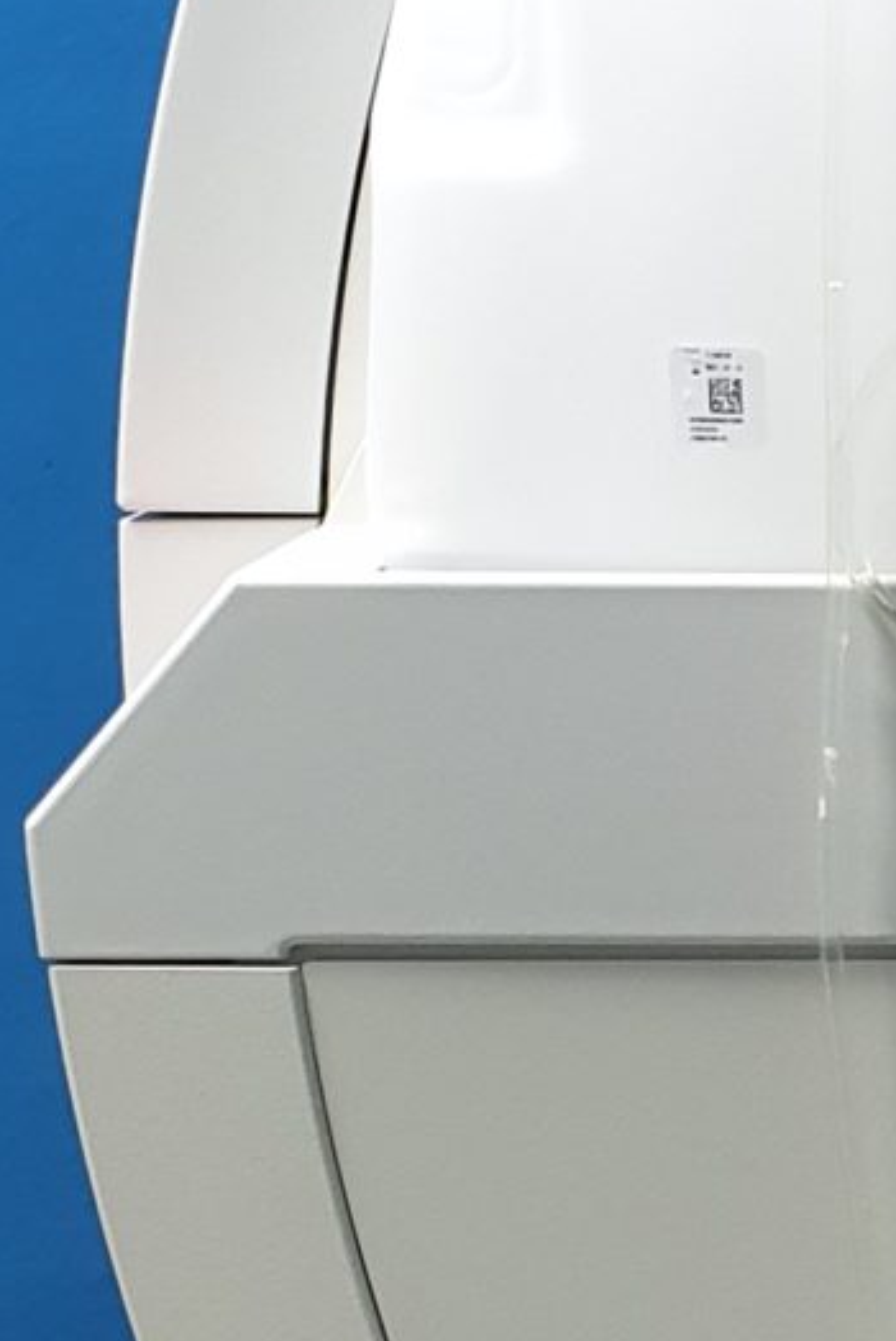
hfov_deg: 10.0
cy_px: 1321
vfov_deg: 15.3
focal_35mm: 132
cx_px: 1449
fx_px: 4921
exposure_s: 1/33
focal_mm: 4.3
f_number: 2.4
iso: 250
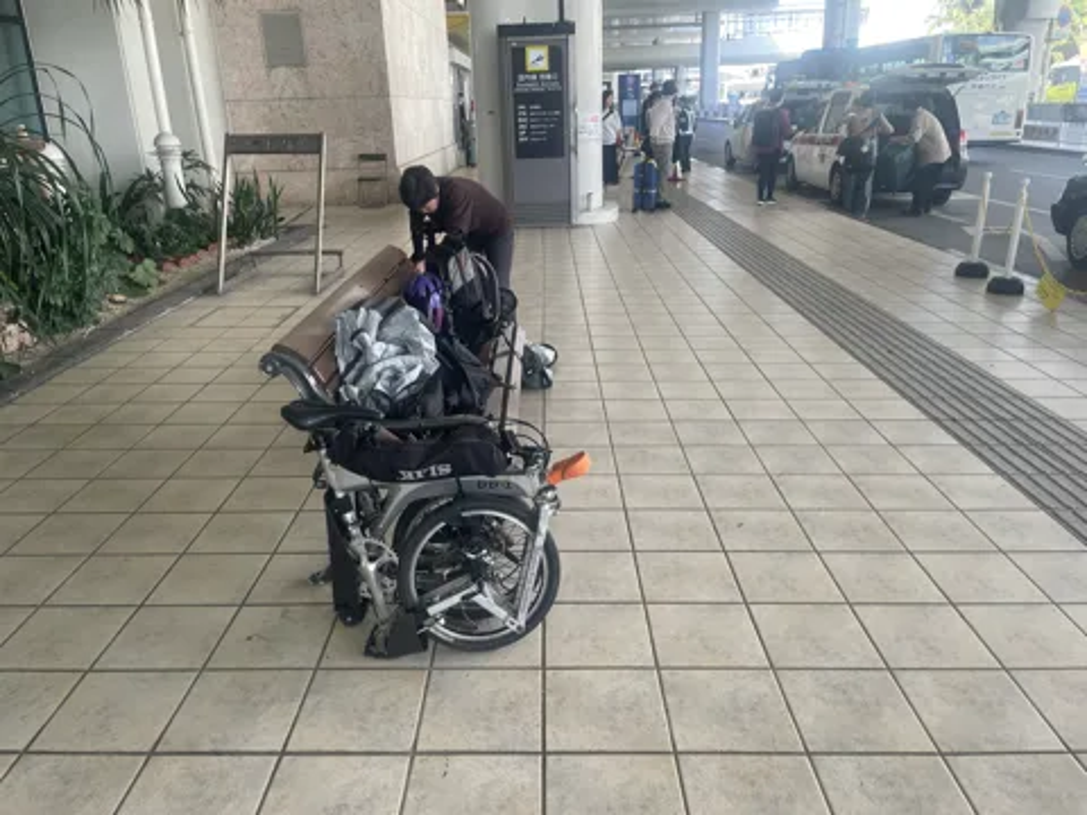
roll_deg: +1.3
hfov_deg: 67.3
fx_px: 816
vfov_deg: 53.1
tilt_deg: -20.1
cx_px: 544
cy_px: 408
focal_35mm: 26
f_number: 1.6
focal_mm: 4.2
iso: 32
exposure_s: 1/147
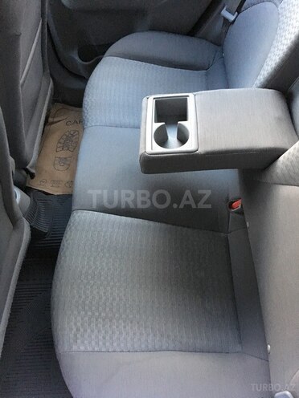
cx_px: 150
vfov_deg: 61.7
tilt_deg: -54.2
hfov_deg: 48.2
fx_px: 334
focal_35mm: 29
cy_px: 199
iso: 320
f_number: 2.2
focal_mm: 4.15
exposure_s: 1/17
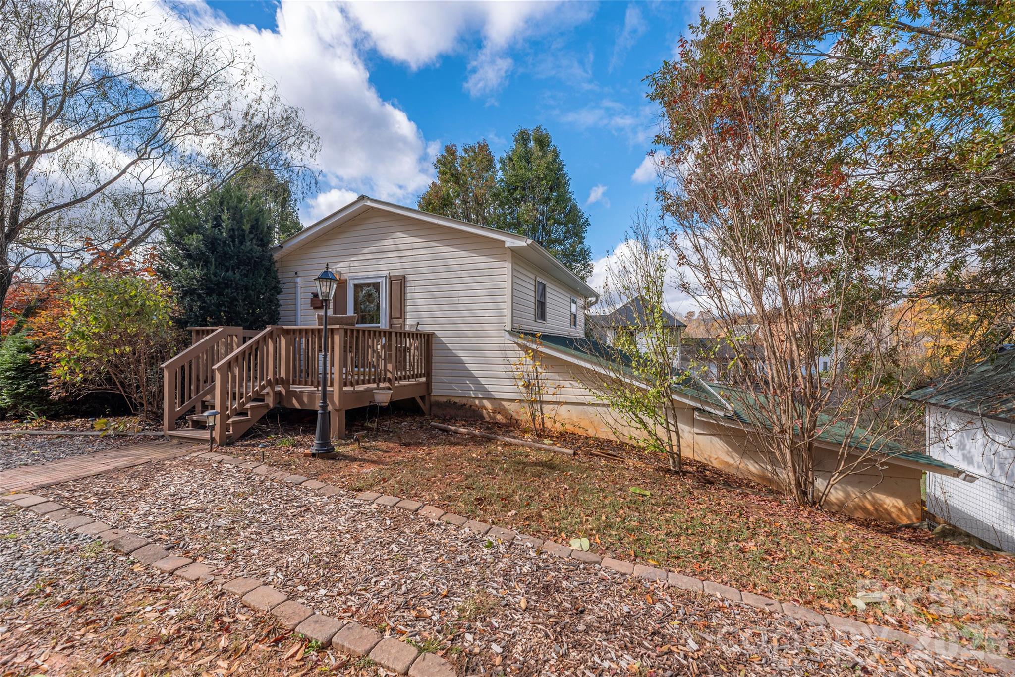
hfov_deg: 104.2
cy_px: 338
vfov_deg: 81.2
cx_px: 508
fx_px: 395
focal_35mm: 14
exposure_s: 1/1600
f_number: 7.1
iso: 320
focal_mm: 14
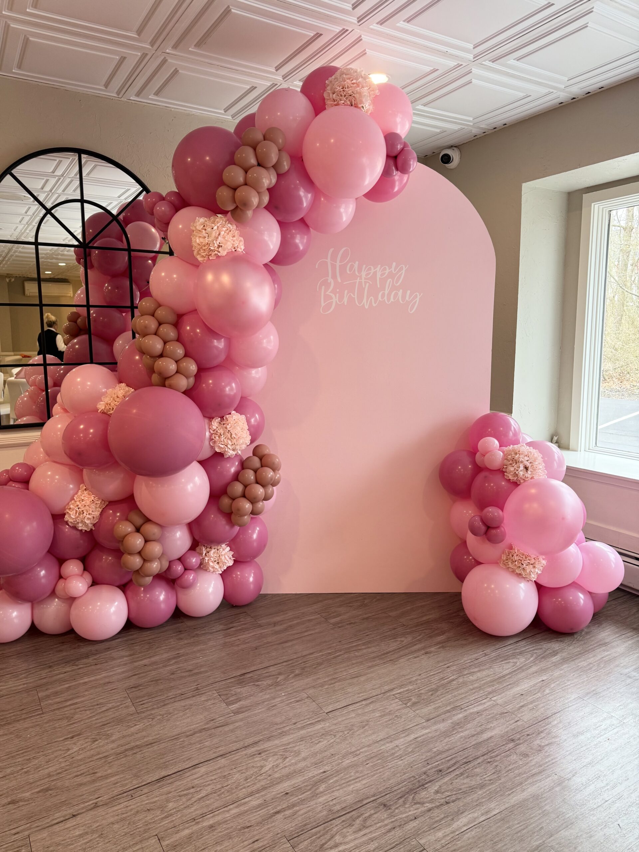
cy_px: 426
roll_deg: -0.4
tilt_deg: -7.0
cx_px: 320
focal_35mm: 24
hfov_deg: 56.8
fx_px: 591
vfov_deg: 71.6
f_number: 1.78
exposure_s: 1/120
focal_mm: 6.76
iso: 160
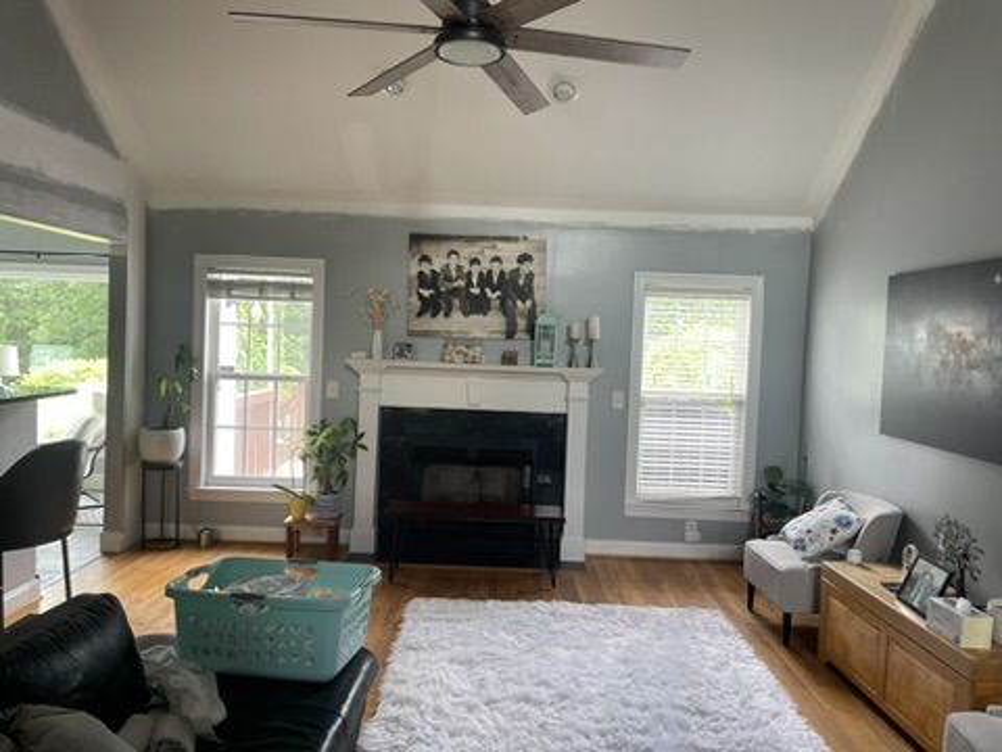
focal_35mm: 26
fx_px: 753
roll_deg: -1.6
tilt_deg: -1.6
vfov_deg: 53.1
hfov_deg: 67.3
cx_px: 501
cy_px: 376
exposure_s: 1/121
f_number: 1.6
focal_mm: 4.2
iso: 100
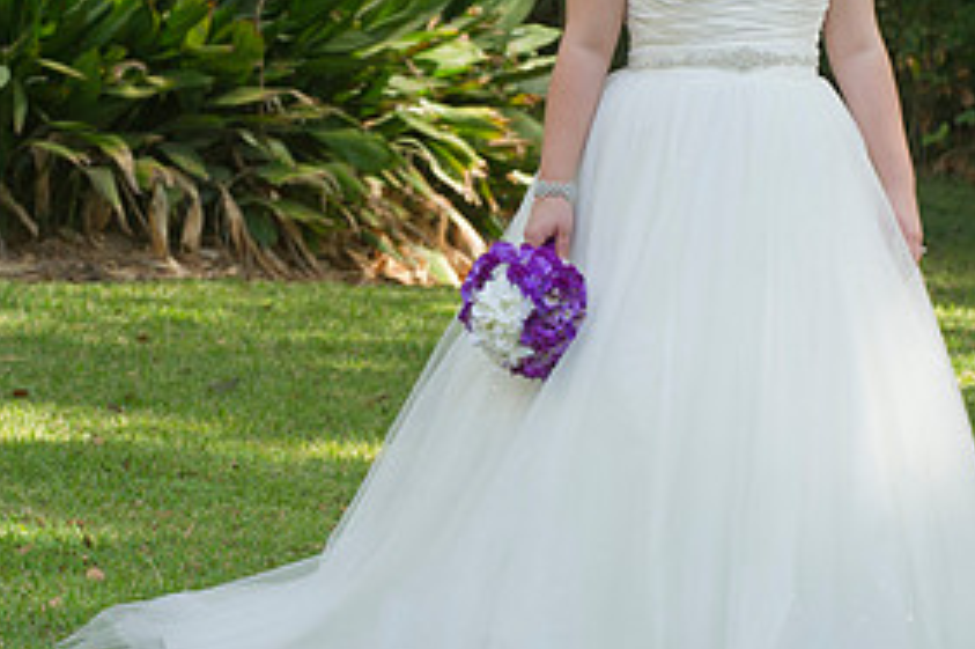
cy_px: 236
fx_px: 8391
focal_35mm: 310
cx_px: 382
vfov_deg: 4.4
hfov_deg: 6.6
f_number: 6.3
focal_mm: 150
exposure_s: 1/125
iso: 320
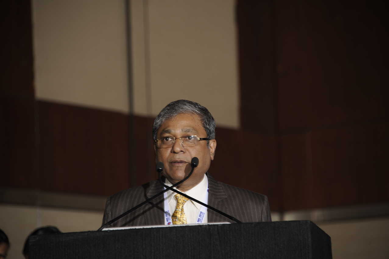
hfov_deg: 9.0
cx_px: 194
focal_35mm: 230
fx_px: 2484
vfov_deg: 6.0
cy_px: 130
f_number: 6.3
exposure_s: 1/40
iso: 500
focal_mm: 230
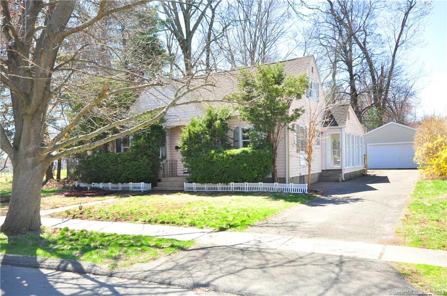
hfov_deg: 62.0
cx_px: 224
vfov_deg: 43.5
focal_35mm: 30
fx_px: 372
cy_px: 148
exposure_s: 1/500
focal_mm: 20
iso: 1250
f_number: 8
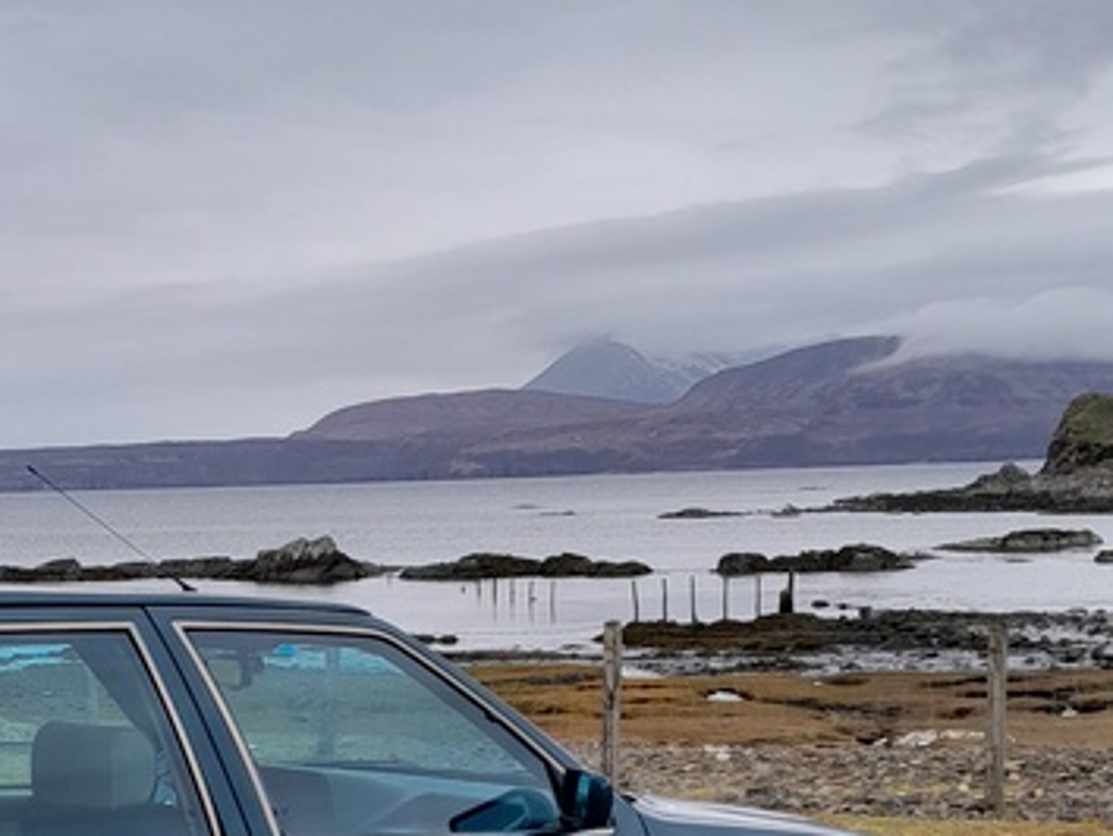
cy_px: 773
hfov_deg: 30.2
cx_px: 94
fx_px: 1963
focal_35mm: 61
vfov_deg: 23.3
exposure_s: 1/102
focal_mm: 4
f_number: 1.8
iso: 40
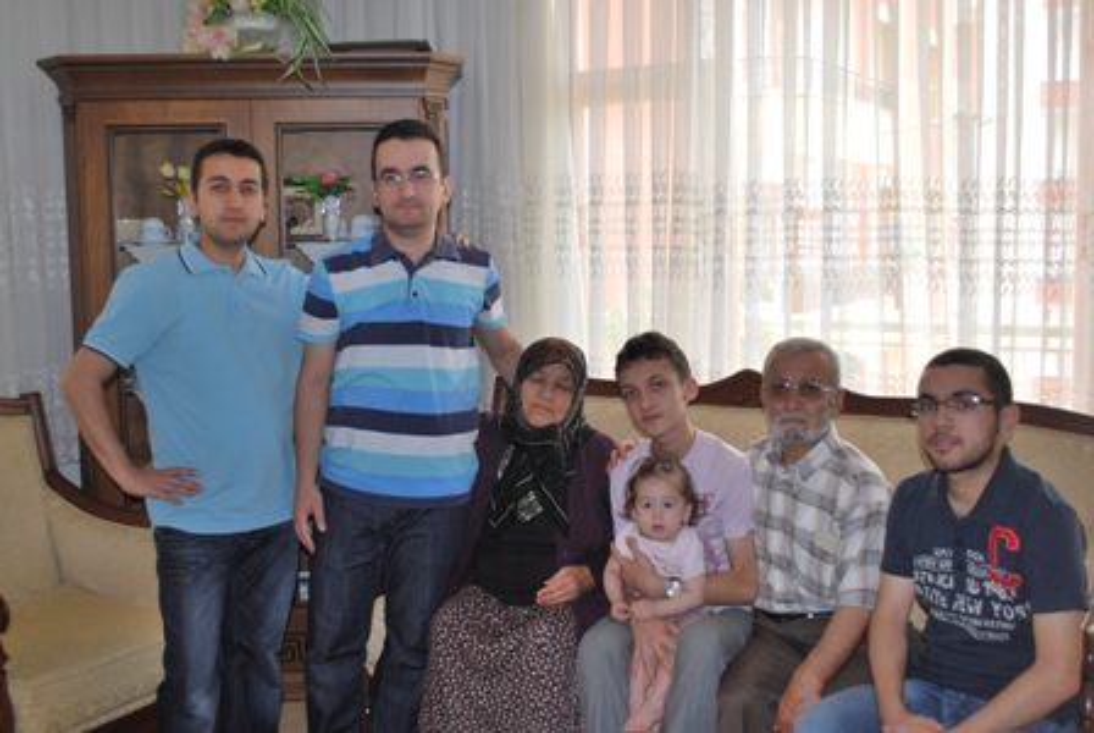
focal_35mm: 39
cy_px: 366
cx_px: 547
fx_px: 1187
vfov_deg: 34.3
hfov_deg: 49.5
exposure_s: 1/60
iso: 200
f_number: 4.2
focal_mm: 26
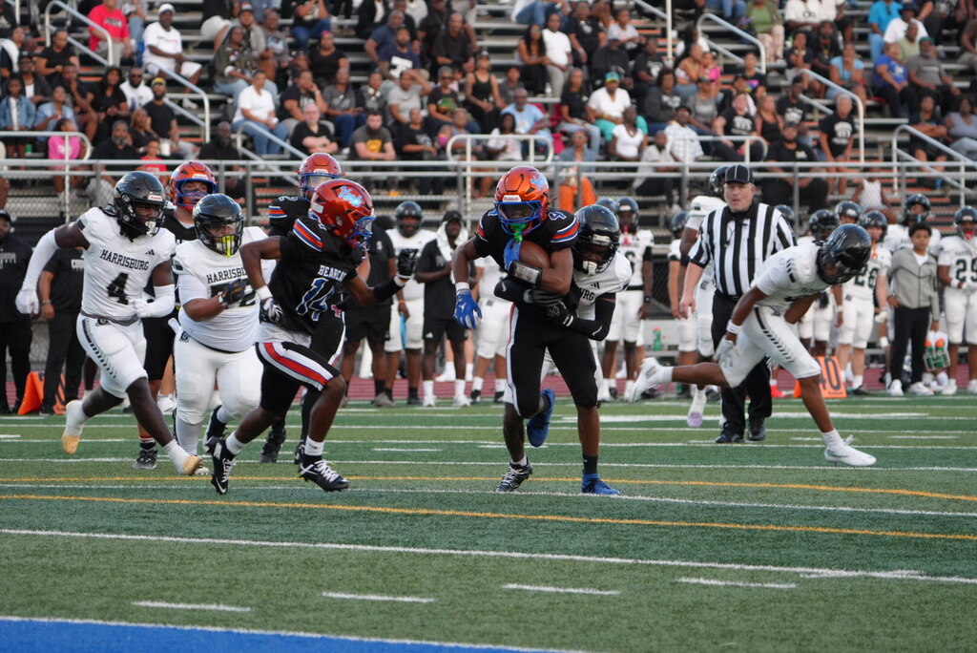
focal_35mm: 300
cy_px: 326
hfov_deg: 6.9
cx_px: 488
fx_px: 8146
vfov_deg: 4.6
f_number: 5.6
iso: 1250
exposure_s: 1/320
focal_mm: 200
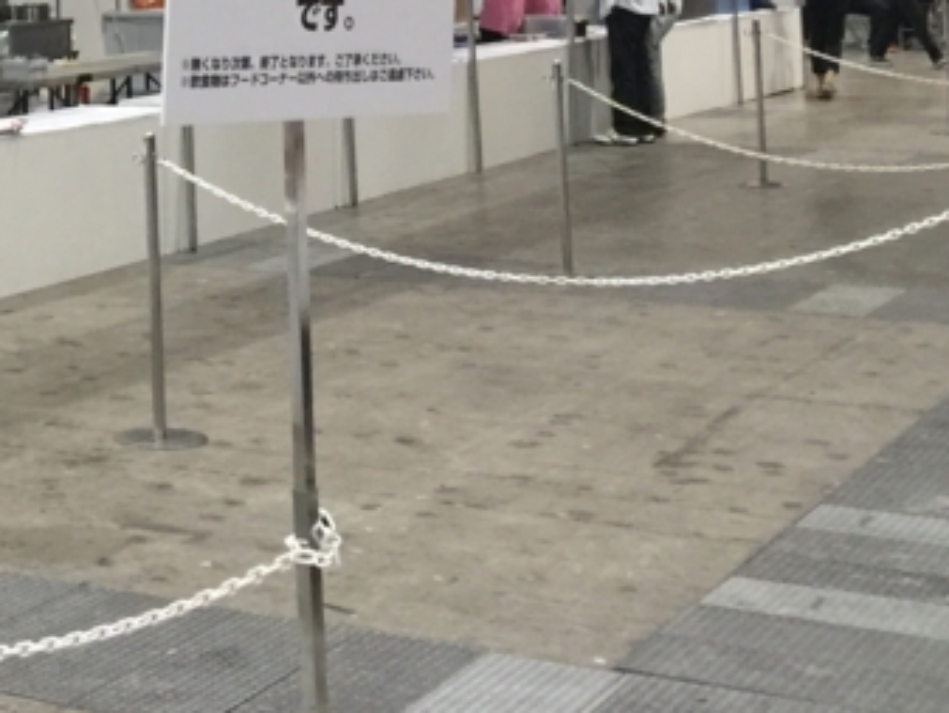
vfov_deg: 15.8
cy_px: -265
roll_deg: -0.9
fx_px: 2413
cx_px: -242
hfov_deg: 20.5
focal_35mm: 88
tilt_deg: +3.4
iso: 125
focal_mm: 4.15
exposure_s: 1/17
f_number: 2.2
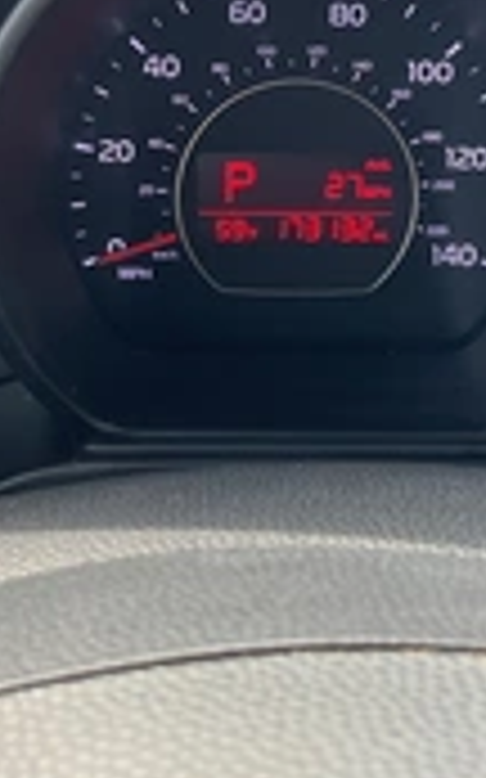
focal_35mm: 71
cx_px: 274
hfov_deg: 18.3
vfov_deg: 28.5
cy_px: 189
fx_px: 1506
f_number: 1.8
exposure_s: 1/122
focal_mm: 3
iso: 32
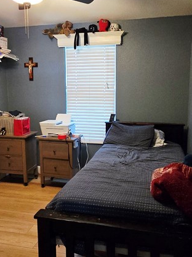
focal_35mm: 32
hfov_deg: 44.2
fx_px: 237
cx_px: 95
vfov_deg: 56.8
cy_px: 129
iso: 1250
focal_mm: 2.2
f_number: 2.2
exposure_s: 1/60.2
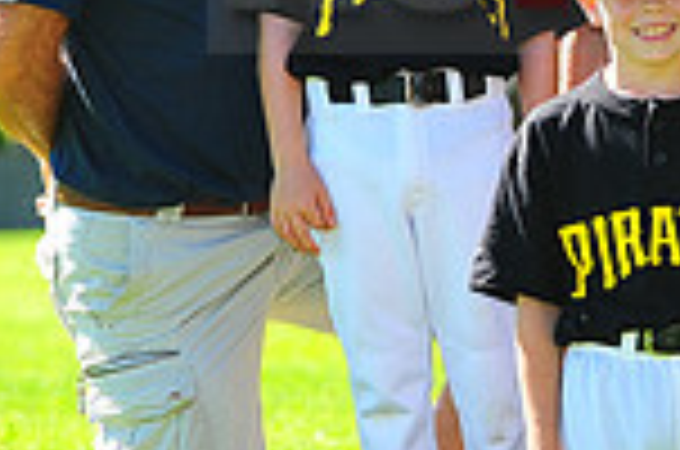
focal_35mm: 462
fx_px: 8708
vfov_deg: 3.0
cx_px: 964
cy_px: -81
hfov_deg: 4.4
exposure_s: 1/400
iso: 200
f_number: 4.5
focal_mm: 120
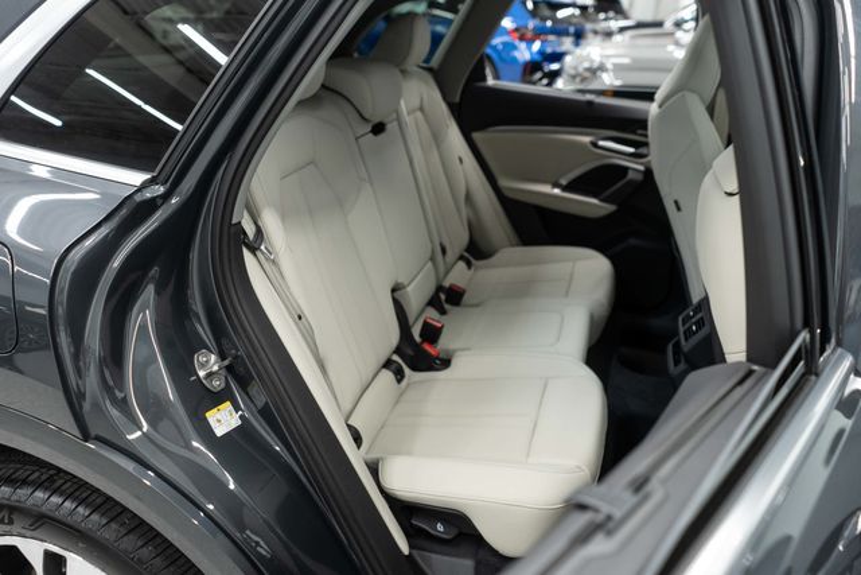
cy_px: 288
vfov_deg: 46.4
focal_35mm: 28
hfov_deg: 65.5
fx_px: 670
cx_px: 430
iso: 640
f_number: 3.2
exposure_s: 1/50
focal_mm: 28
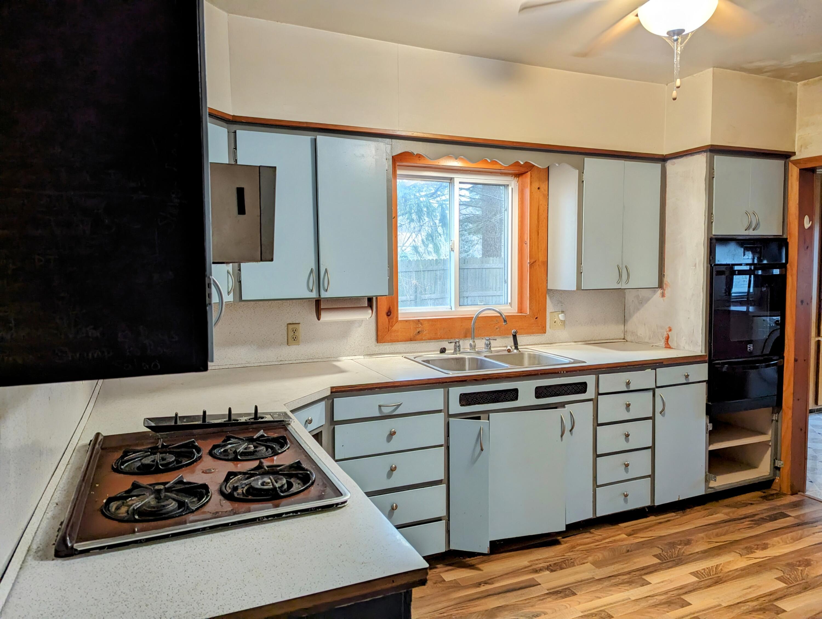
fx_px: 571
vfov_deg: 56.9
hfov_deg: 71.5
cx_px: 411
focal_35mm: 24
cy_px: 310
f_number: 1.85
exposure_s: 1/60
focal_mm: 6.81
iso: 151
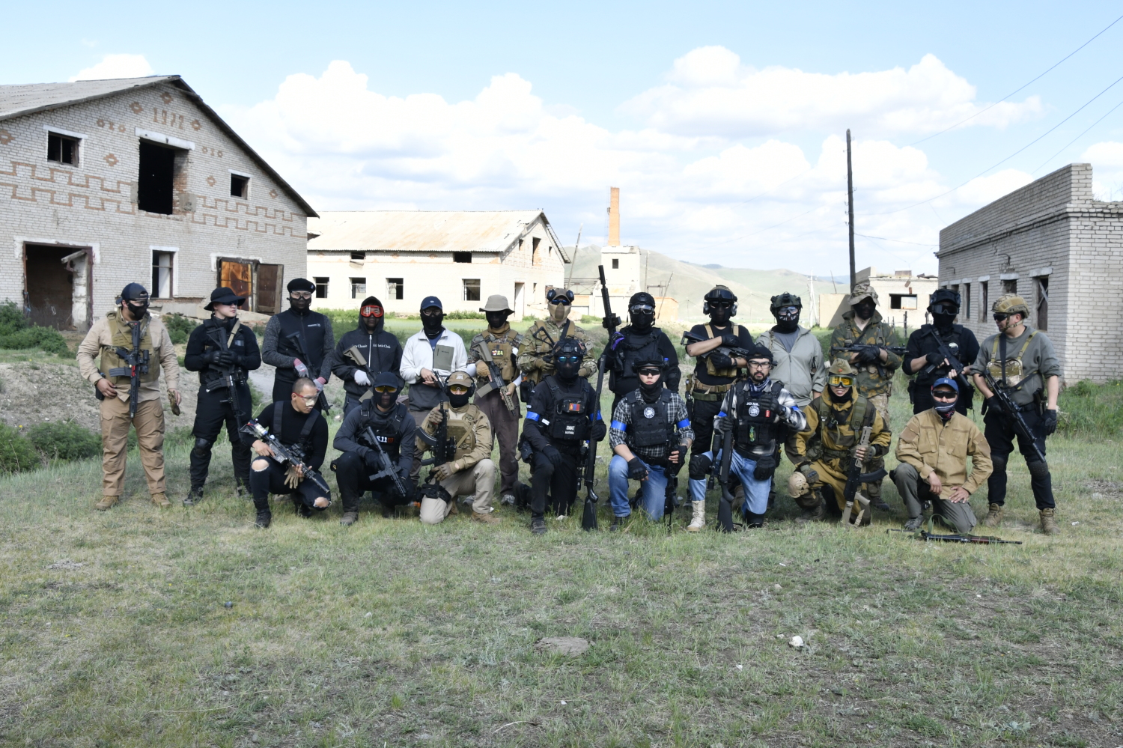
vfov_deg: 39.9
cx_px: 562
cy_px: 374
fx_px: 1029
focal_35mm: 33
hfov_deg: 57.2
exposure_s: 1/250
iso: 320
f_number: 11
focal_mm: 22
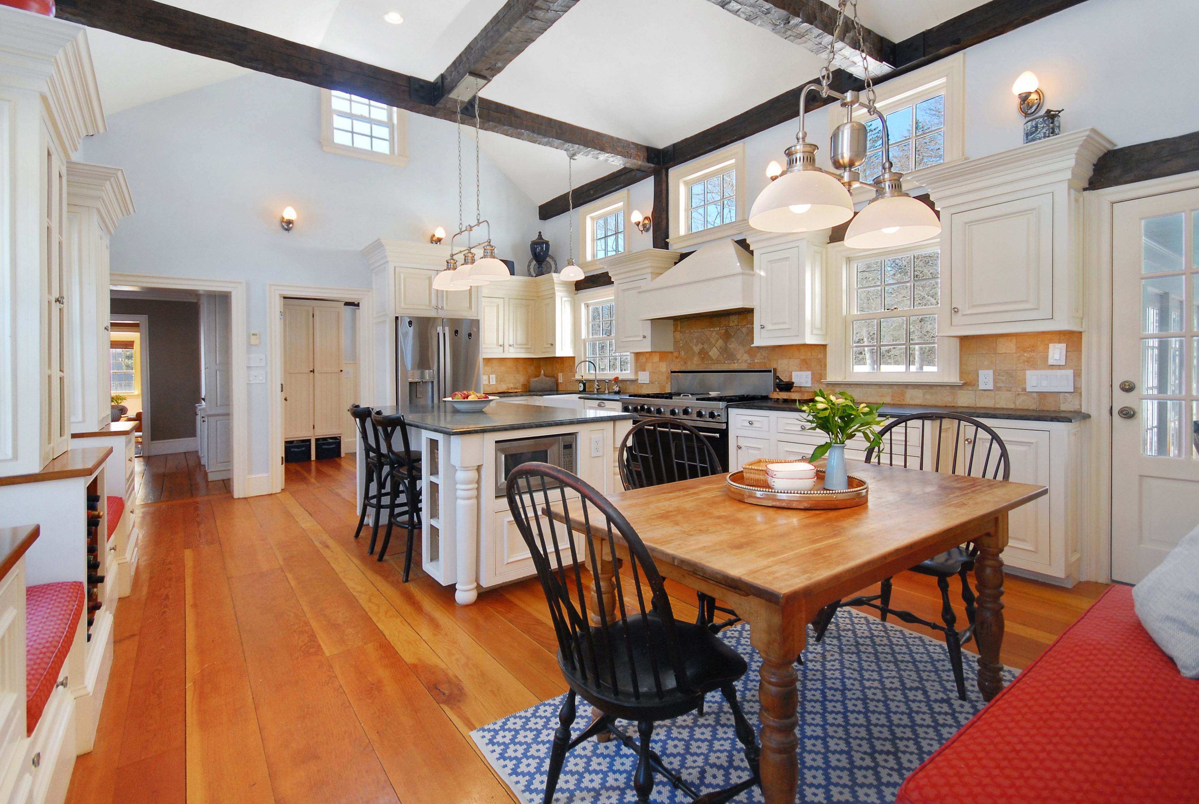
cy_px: 402
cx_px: 600
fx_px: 500
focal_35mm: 15
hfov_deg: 100.3
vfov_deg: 77.6
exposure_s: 1/30
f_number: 5.6
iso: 500
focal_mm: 10
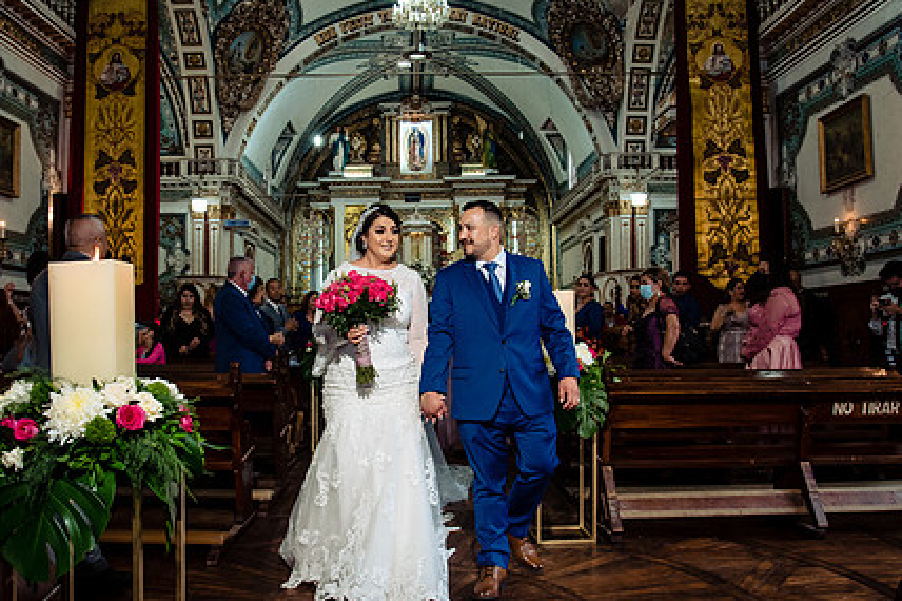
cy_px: 288
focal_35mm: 34
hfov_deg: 55.6
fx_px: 852
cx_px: 384
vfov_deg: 38.8
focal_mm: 24
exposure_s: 1/100
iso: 2000
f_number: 6.3
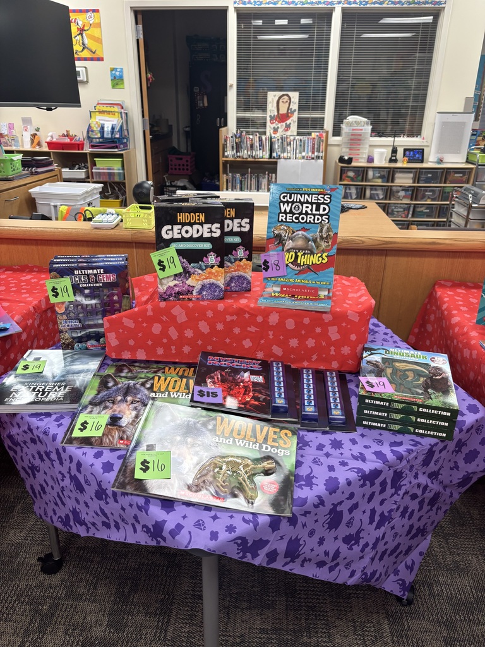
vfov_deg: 67.3
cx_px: 242
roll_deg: -0.7
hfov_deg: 53.1
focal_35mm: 26
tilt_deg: -23.7
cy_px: 324
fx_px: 486
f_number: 1.6
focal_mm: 5.96
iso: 125
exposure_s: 1/60
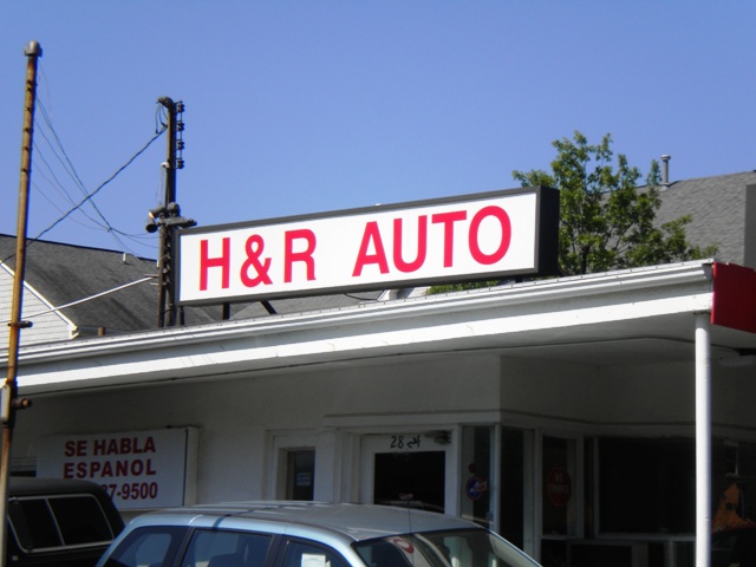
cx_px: 378
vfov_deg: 14.1
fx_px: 2293
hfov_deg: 18.7
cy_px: 284
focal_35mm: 105
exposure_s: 1/286
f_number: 8.5
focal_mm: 18.9
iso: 80
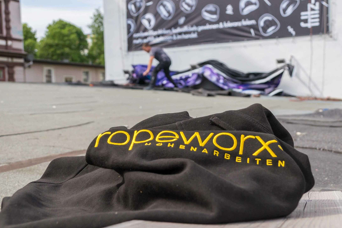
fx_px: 370
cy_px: 107
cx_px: 176
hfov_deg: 49.5
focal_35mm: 39
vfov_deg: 34.2
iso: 400
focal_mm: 22
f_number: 4.5
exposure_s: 1/2000
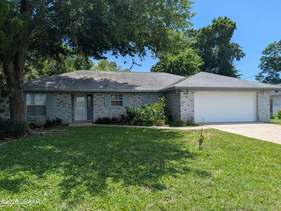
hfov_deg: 71.5
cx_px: 140
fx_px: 195
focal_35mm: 24
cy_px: 106
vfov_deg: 56.9
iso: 19
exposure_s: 1/1143
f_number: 1.68
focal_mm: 6.9
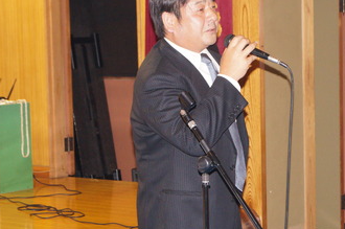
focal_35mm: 102
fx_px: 976
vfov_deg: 13.4
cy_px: 121
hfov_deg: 20.0
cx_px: 201
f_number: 5
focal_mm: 35
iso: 1250
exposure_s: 1/60
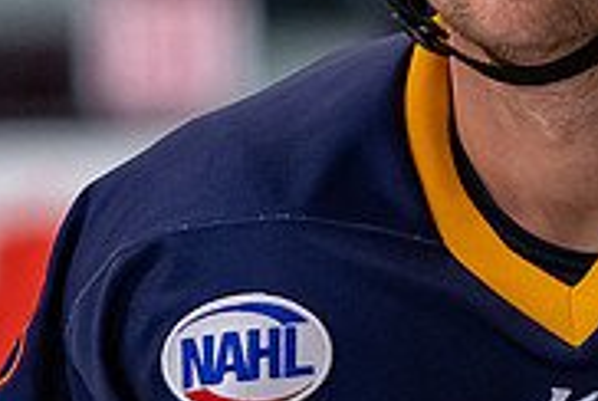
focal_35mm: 1195
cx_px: 572
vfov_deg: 1.2
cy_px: -197
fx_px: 19882
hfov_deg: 1.7
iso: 2000
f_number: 3.2
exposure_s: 1/800
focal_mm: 200
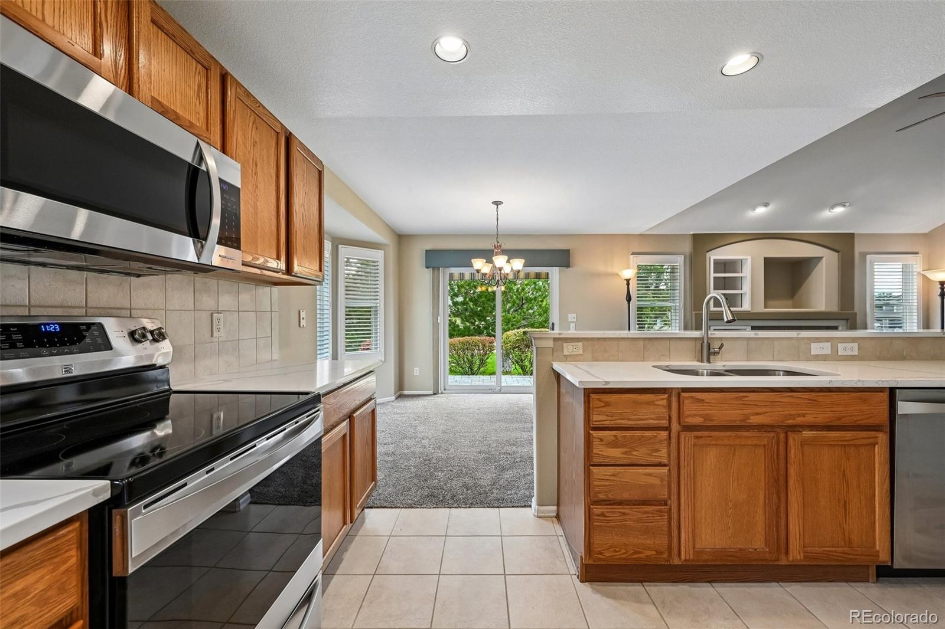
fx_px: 367
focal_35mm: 14
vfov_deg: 81.2
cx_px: 472
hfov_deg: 104.3
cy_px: 314
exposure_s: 1/15
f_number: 10
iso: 400
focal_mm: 14
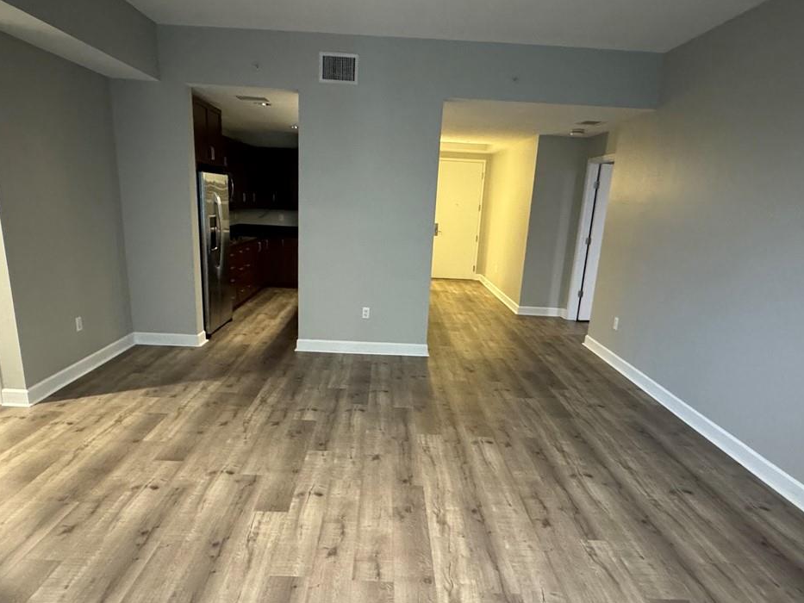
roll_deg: -3.2
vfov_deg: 56.4
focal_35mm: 24
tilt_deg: -17.9
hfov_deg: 71.6
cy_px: 364
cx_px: 395
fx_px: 558
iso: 800
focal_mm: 2.22
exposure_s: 1/40
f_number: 2.2
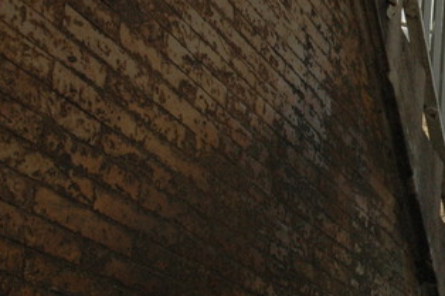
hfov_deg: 22.1
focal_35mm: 86
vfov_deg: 15.9
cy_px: 141
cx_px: 517
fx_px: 1062
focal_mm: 18
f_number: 13
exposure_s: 1/640
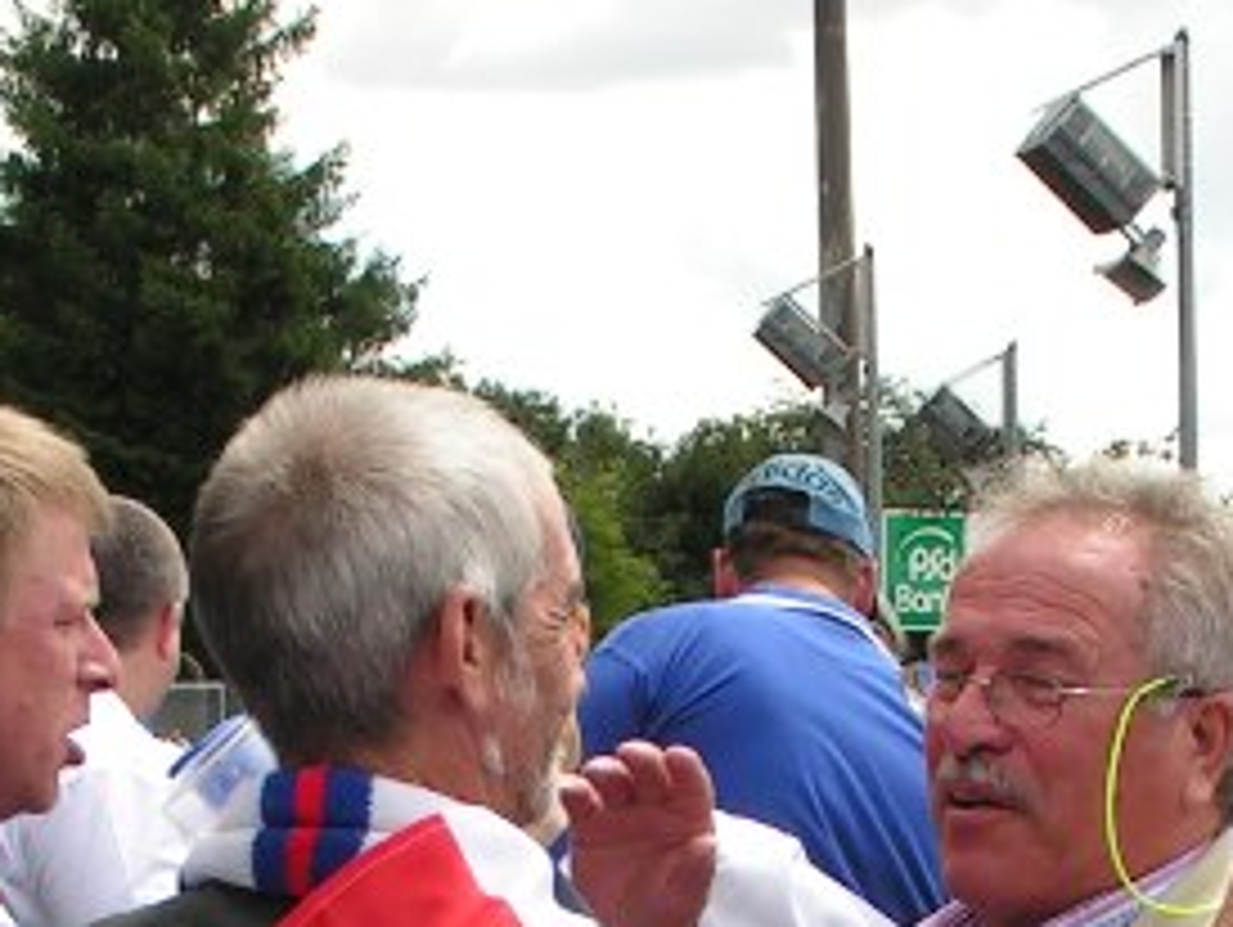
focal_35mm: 137
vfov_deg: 10.6
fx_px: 4884
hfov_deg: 14.4
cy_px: 1166
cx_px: 630
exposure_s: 1/200
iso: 50
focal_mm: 7.3
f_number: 5.6
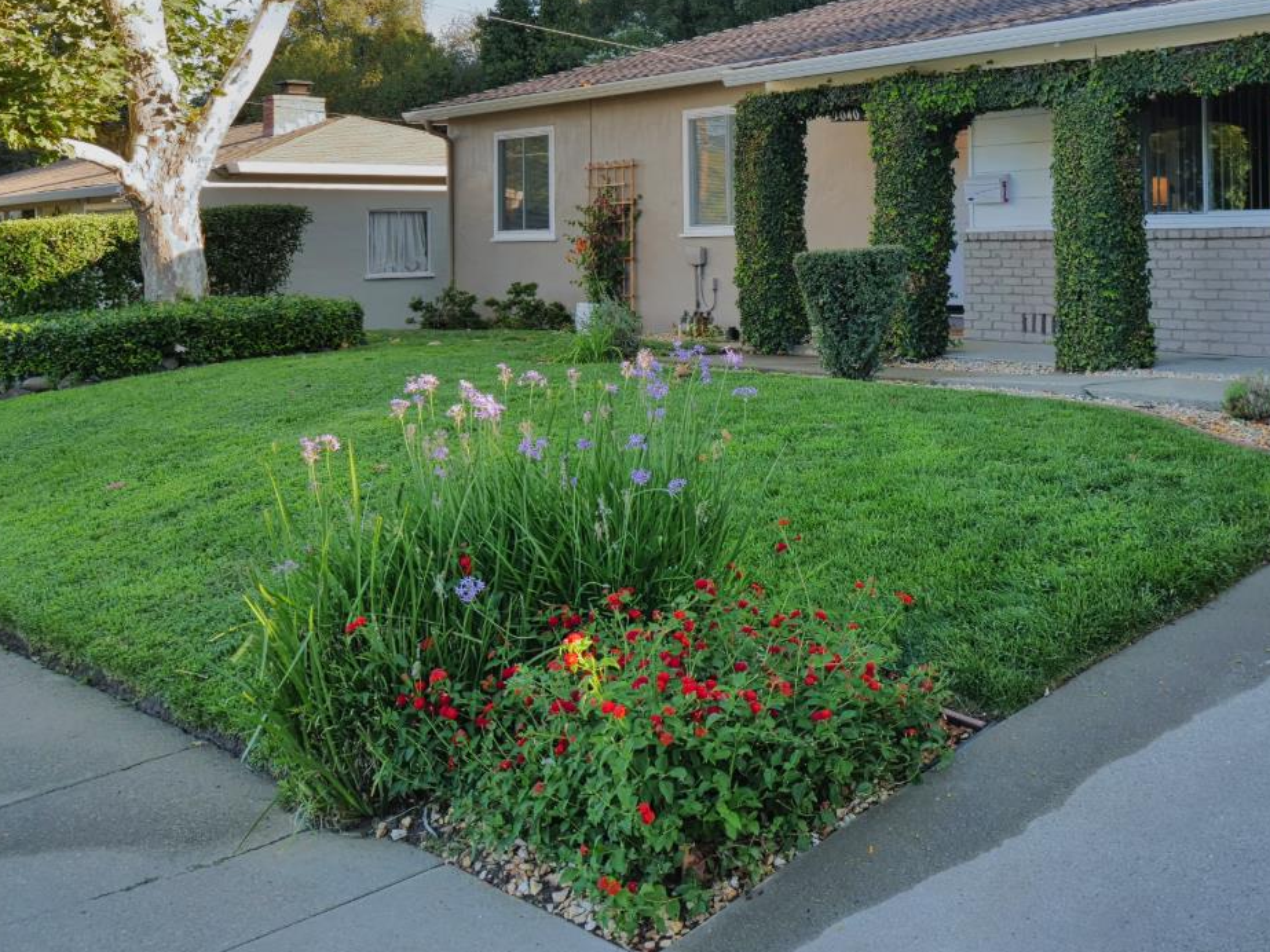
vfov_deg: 36.1
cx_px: 886
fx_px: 1431
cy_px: 261
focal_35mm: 39
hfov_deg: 46.8
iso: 100
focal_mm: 12
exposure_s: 1/100
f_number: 5
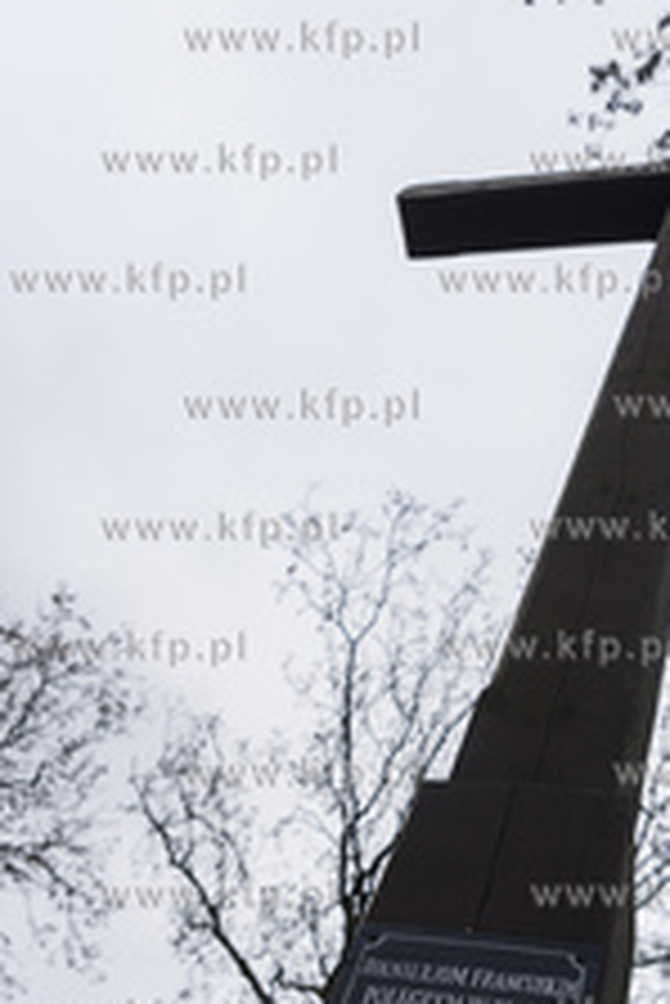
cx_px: 591
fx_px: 1198
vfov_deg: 43.8
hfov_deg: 30.0
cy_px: 765
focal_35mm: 43
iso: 400
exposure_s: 1/640
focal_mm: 24
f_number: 4
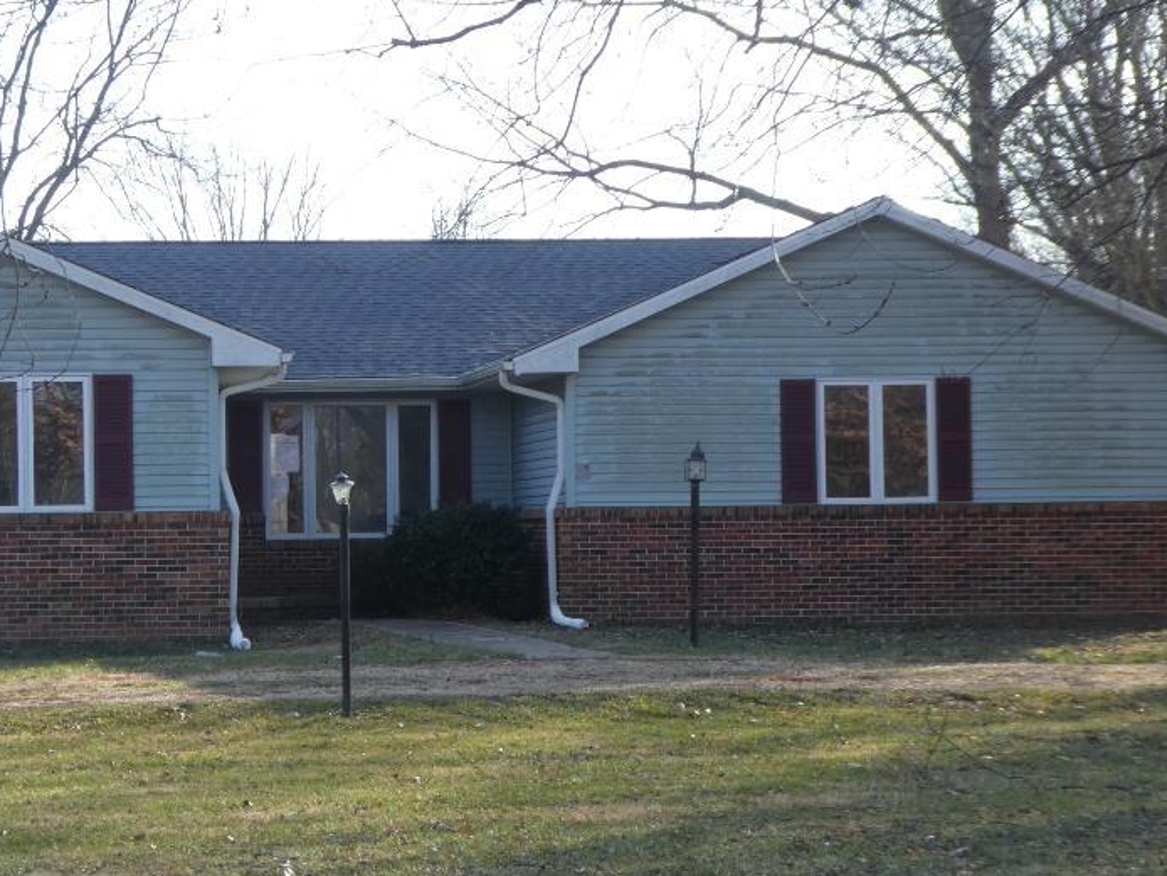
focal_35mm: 90
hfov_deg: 21.6
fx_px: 3035
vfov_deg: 16.4
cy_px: 479
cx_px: 351
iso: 80
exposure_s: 1/160
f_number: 4.3
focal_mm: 10.9
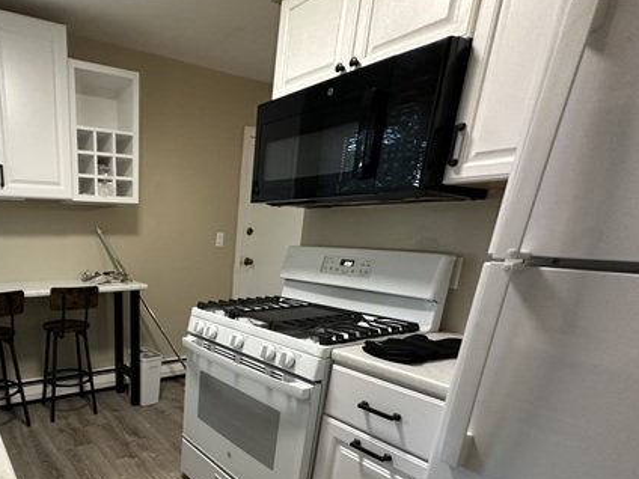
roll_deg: -0.7
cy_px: 357
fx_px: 406
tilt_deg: -17.6
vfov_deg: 58.1
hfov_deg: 70.2
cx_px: 144
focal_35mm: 22
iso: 250
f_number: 2.2
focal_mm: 2.22
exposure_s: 1/60
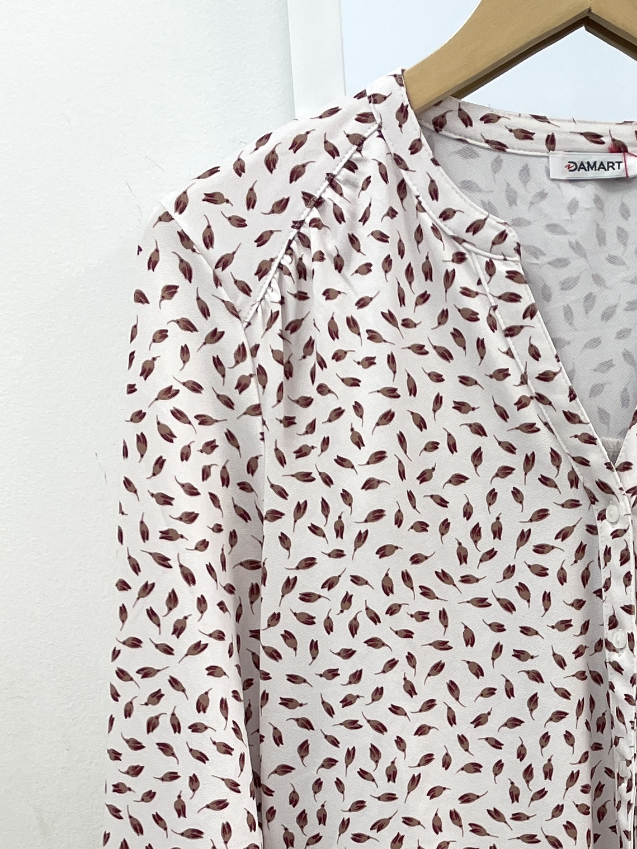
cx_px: 731
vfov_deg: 26.3
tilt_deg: -11.2
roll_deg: +2.2
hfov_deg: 20.2
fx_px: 1693
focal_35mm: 69
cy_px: 891
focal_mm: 4.2
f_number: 1.6
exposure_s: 1/100
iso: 50
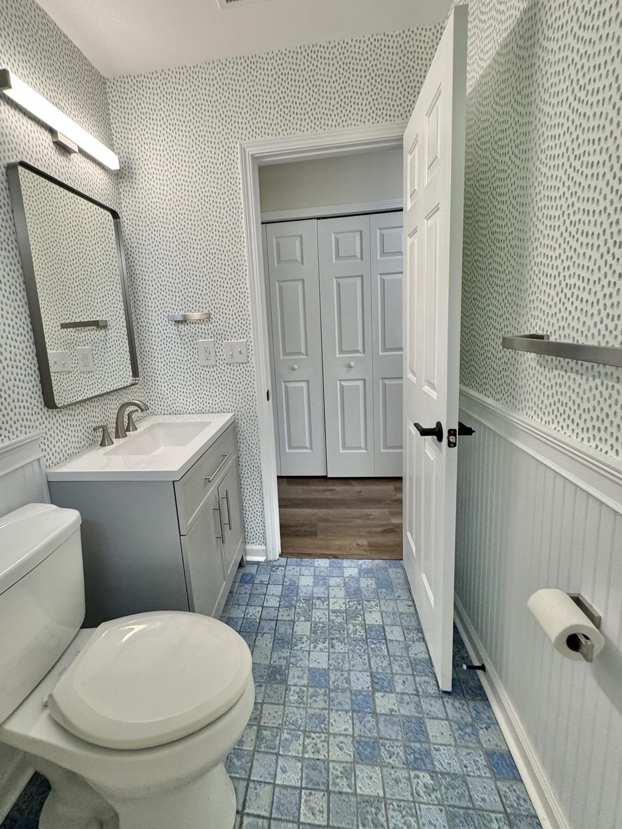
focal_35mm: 16
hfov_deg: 77.8
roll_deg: +3.8
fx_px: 383
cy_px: 389
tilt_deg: -9.8
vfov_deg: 94.4
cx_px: 274
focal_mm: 2.22
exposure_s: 1/120
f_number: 2.2
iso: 200
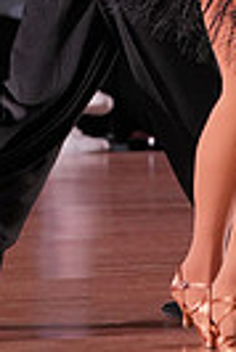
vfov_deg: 4.2
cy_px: -161
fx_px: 4796
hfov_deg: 2.8
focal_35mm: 489
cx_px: 192
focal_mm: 112
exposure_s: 1/500
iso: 2000
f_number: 4
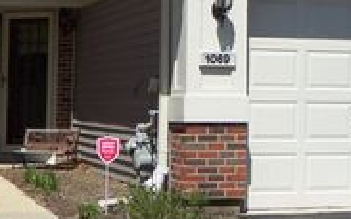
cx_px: 270
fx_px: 1080
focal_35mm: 113
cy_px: -12
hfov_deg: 18.3
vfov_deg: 11.4
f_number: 3.9
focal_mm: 6.4
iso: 50
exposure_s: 1/640
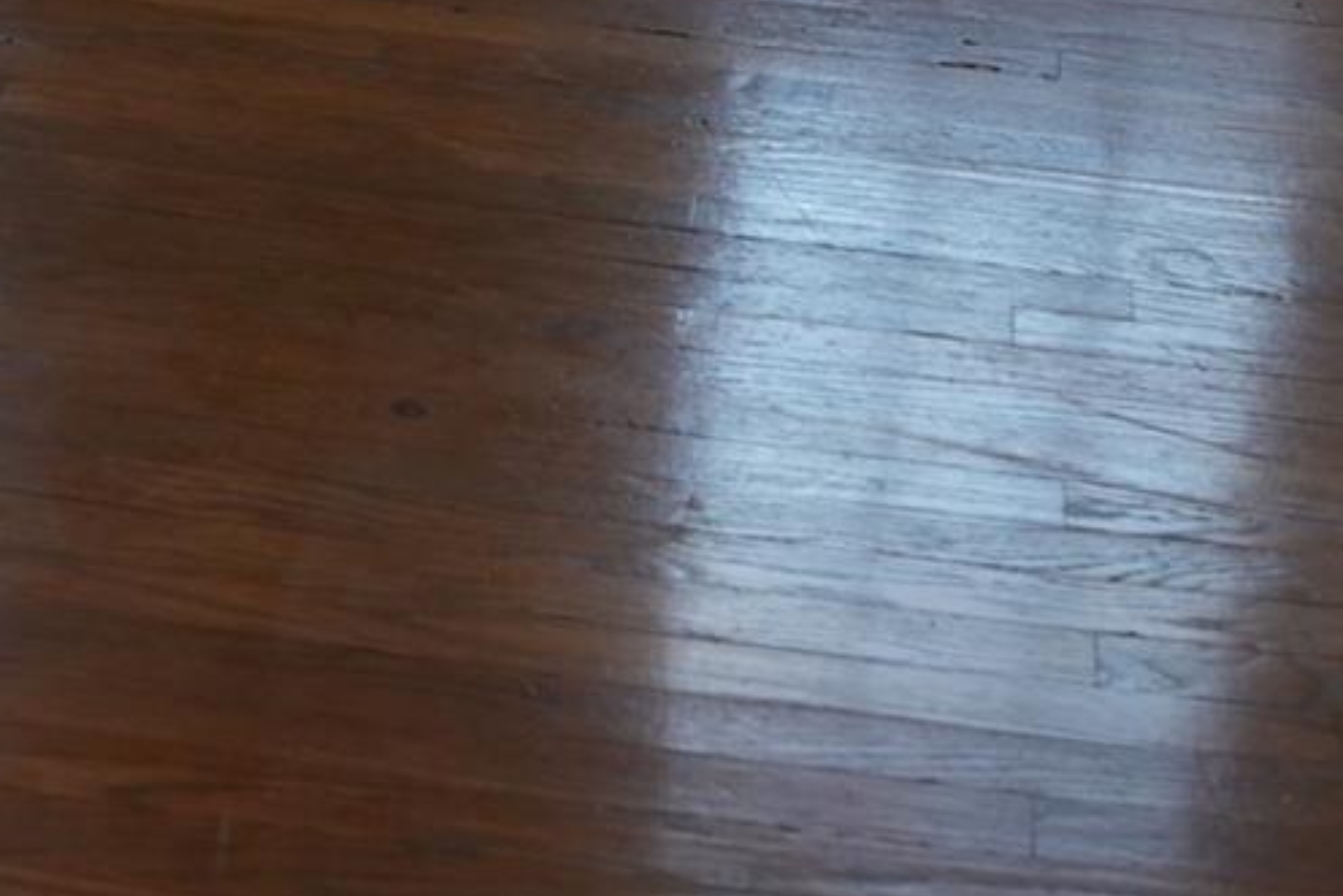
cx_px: 563
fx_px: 3694
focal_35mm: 99
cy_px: -792
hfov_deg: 20.6
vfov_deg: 12.5
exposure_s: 1/160
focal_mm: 24
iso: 800
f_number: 4
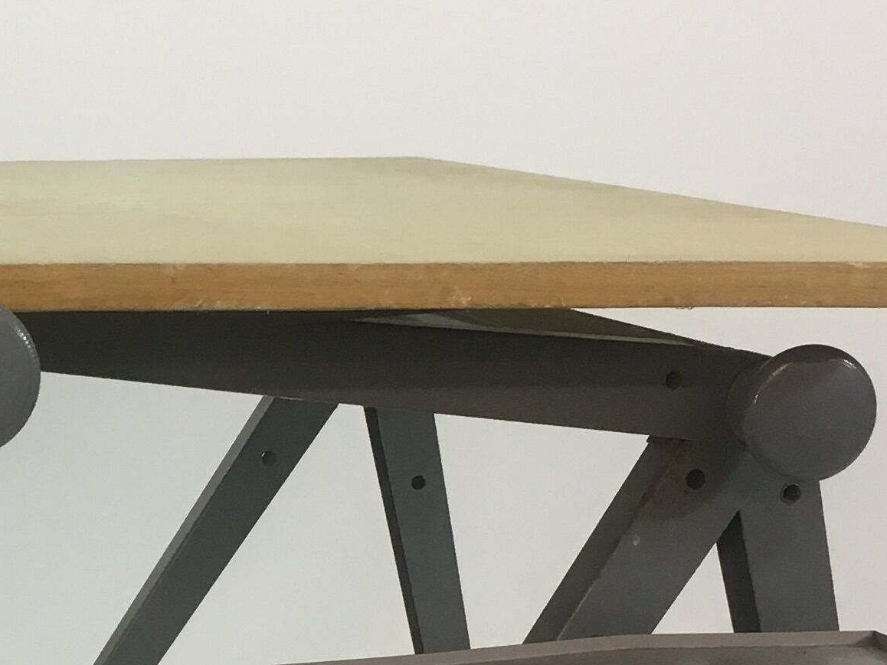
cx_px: 16
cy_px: 673
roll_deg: -1.2
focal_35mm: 101
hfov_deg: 19.0
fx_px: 2587
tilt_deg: -13.7
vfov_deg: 14.4
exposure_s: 1/33
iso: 32
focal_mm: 4.15
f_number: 2.2
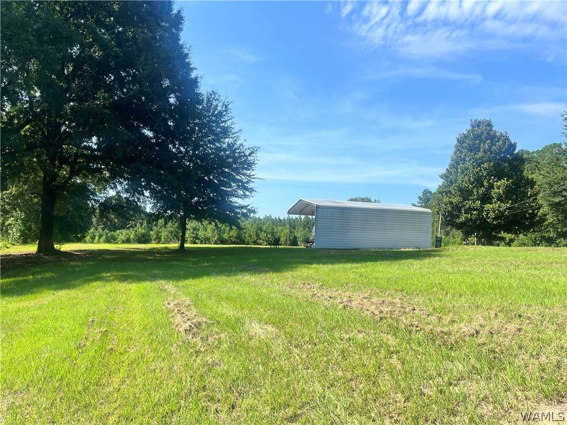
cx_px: 284
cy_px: 212
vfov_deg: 53.1
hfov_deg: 67.3
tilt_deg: +4.2
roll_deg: -1.8
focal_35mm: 26
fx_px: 426
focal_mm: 5.1
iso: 50
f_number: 1.6
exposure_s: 1/2101
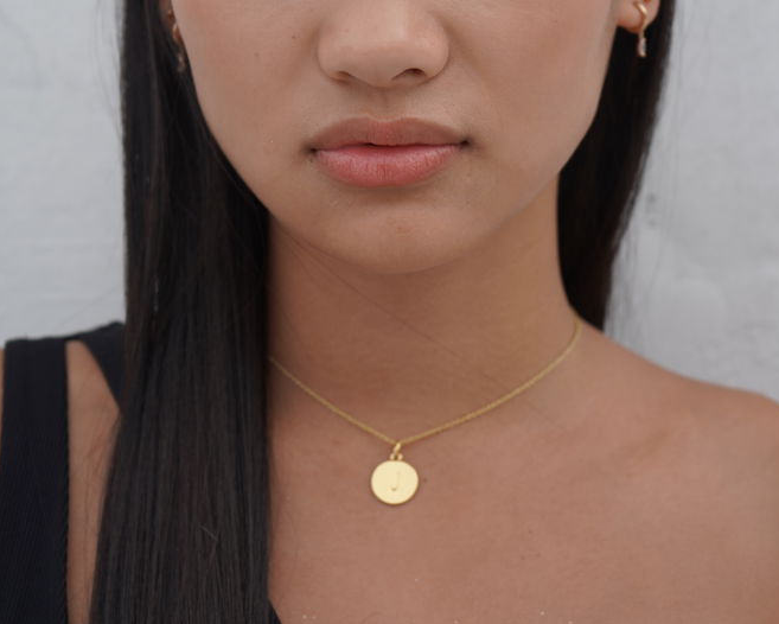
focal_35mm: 80
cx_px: 393
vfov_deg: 19.0
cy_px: 147
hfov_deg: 23.8
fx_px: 1845
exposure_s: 1/200
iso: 100
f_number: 5
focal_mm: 56
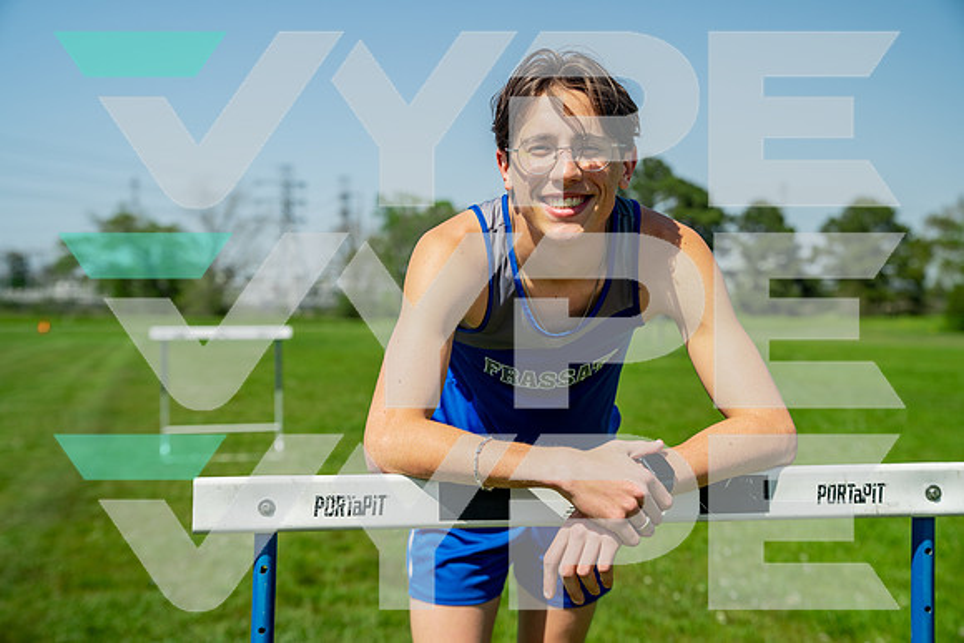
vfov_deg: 26.5
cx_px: 482
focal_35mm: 51
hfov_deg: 38.9
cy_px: 322
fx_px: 1366
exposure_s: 1/250
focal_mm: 51
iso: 100
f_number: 3.5
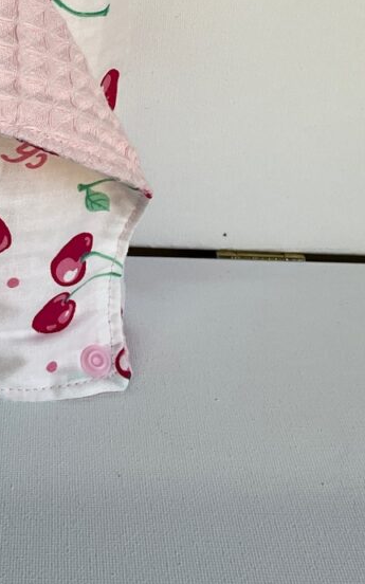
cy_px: 96
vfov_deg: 34.3
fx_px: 907
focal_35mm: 57
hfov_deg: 22.0
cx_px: 10
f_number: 1.8
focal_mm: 3
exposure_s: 1/153
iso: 20
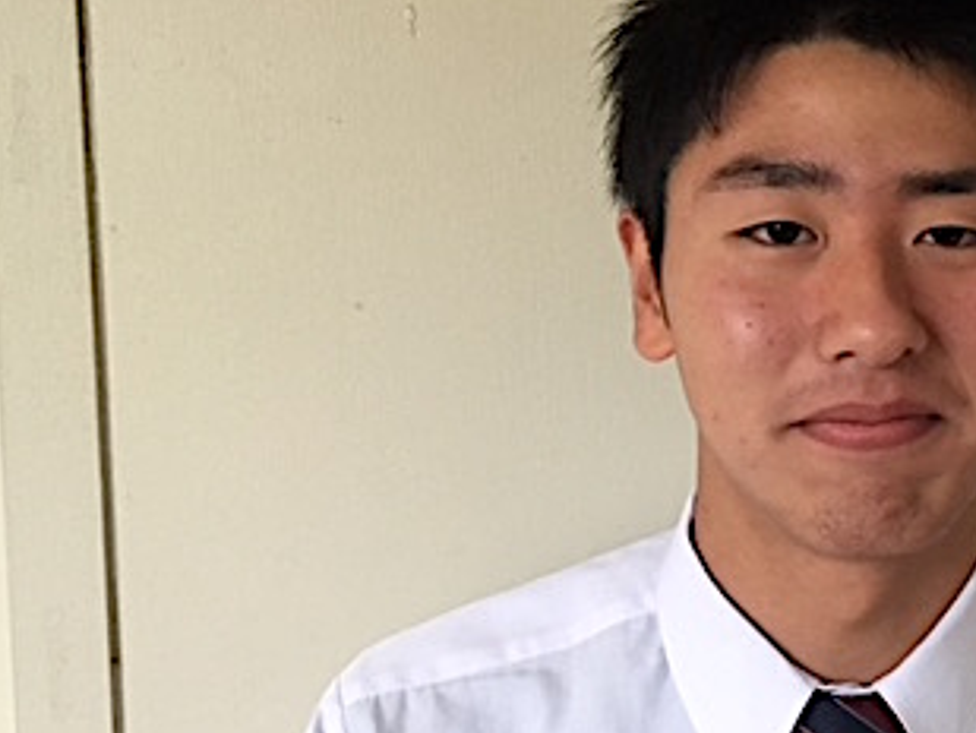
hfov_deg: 30.6
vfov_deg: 24.4
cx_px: 891
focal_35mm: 60
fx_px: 1692
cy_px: 344
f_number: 2.2
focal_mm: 4.15
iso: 200
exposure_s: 1/30
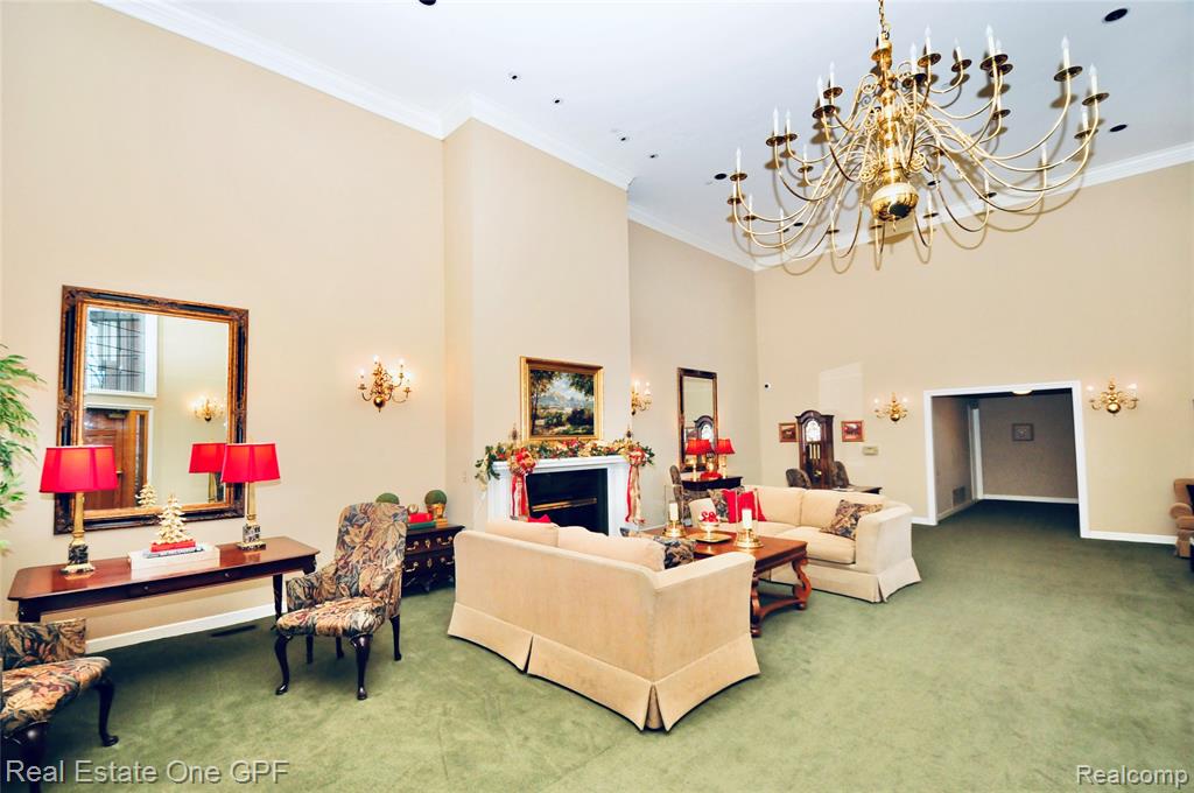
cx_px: 597
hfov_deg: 100.5
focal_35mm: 15
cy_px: 396
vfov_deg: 77.2
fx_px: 497
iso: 1000
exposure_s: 1/125
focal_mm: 10
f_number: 4.5
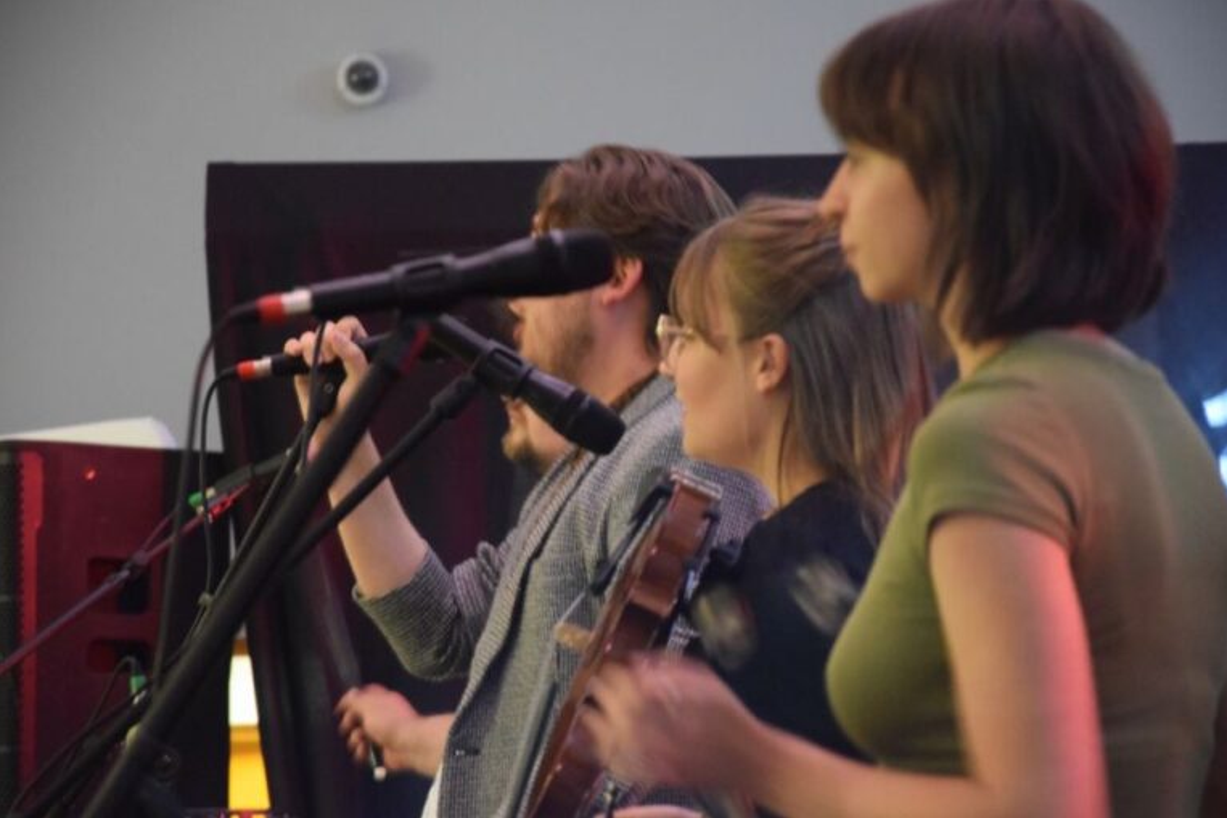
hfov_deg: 13.0
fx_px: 5403
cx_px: 616
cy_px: 408
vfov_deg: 8.7
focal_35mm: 159
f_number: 5.6
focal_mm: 105
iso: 6400
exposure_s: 1/25
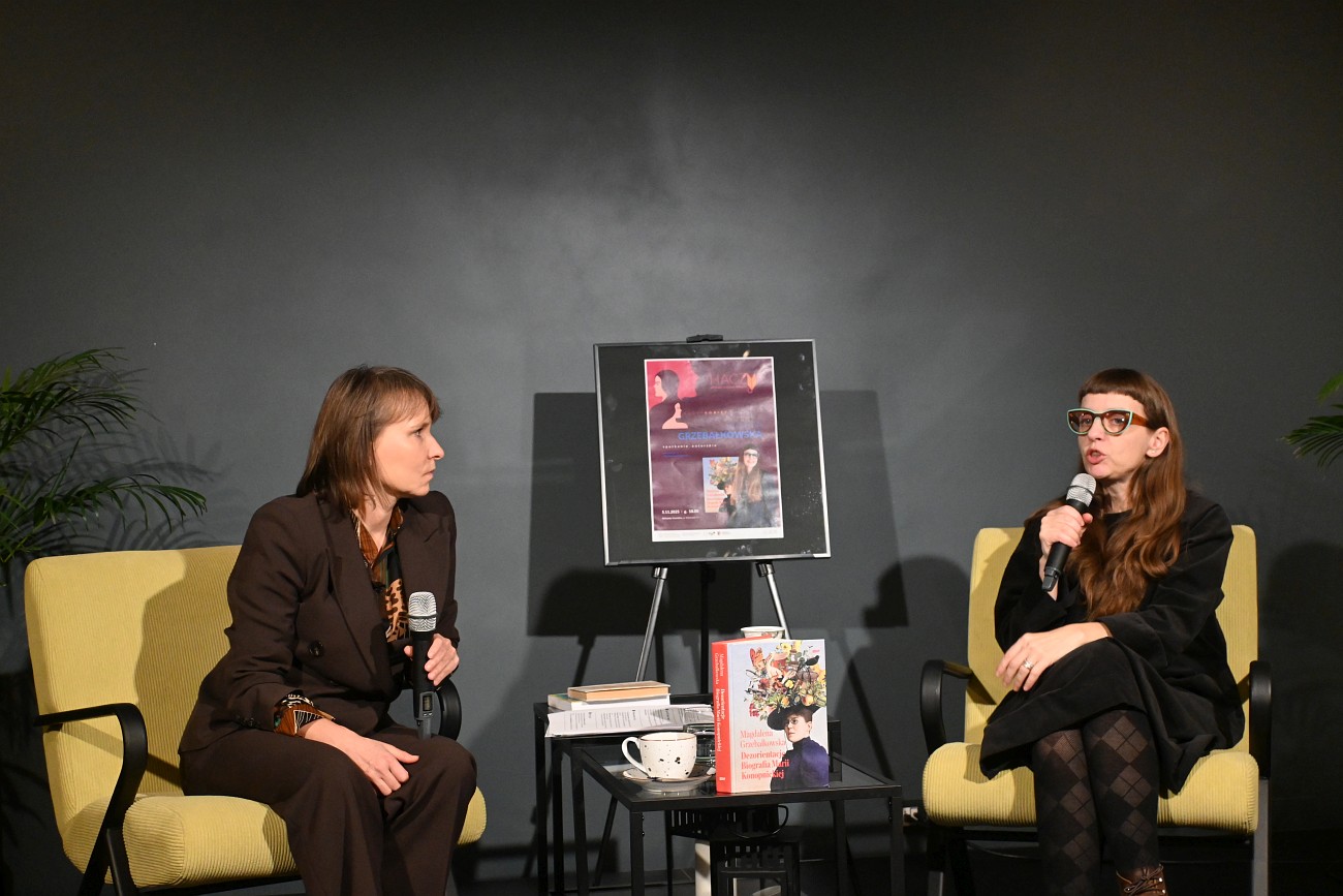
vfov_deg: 25.8
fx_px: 1959
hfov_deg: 37.8
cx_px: 672
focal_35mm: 52
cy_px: 448
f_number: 5.3
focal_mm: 35
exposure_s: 1/80
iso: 3200
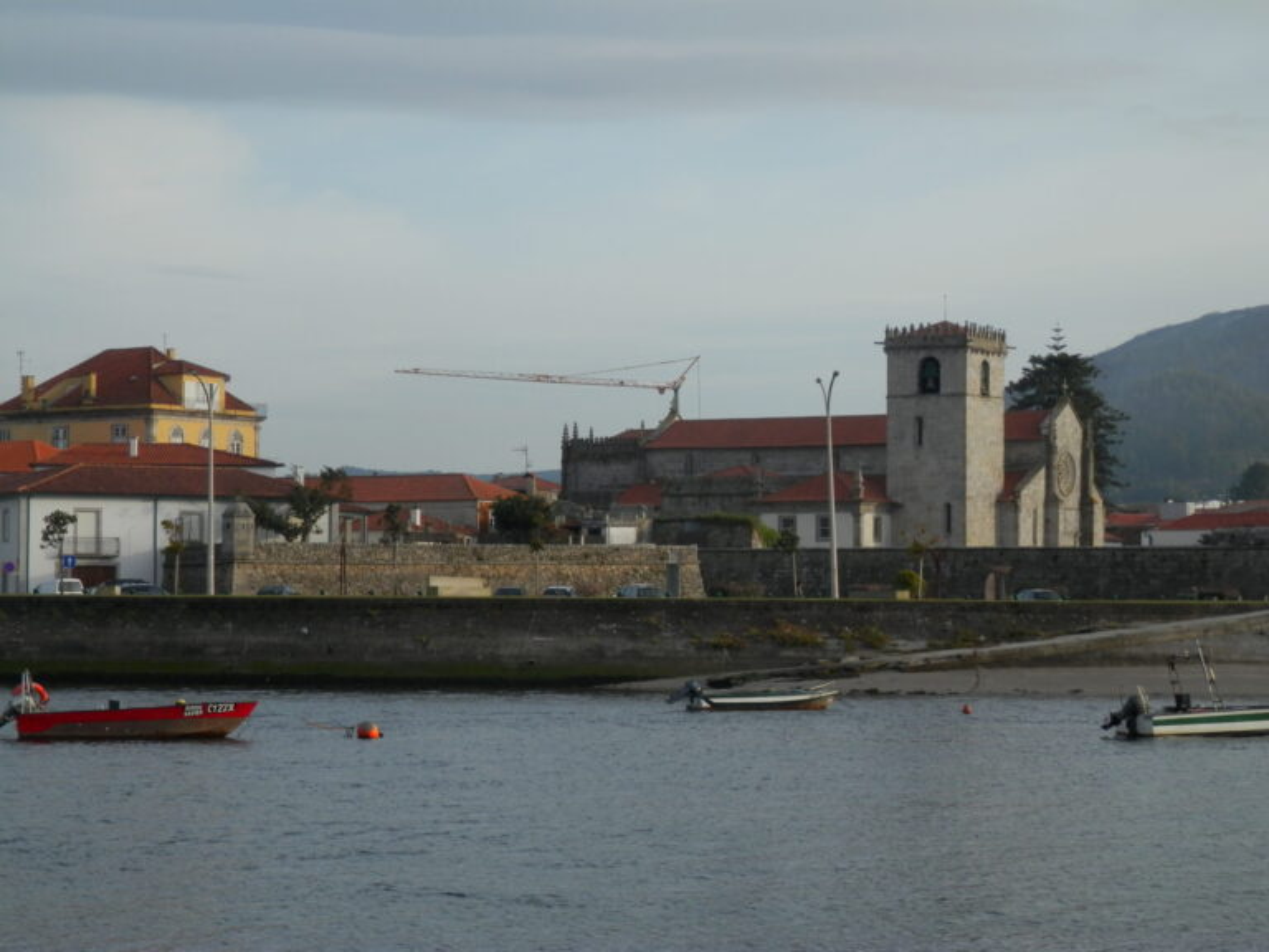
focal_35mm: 80
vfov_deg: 18.4
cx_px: 634
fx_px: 2933
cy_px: 476
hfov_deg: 24.4
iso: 80
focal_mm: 14.4
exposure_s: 1/400
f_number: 4.6
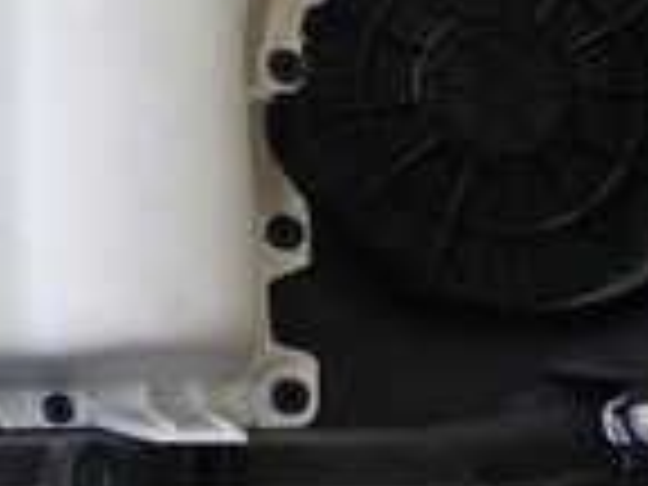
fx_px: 1947
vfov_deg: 13.5
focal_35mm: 104
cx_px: -238
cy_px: -216
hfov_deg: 17.5
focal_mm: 4.5
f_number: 2
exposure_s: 1/125
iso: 100
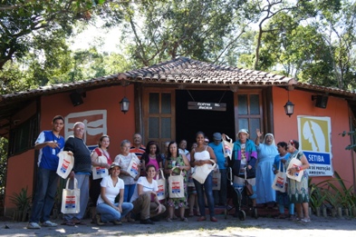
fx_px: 415
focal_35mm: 42
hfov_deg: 46.4
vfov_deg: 31.8
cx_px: 178
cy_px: 118
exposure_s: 1/200
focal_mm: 28
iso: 200
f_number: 4.5
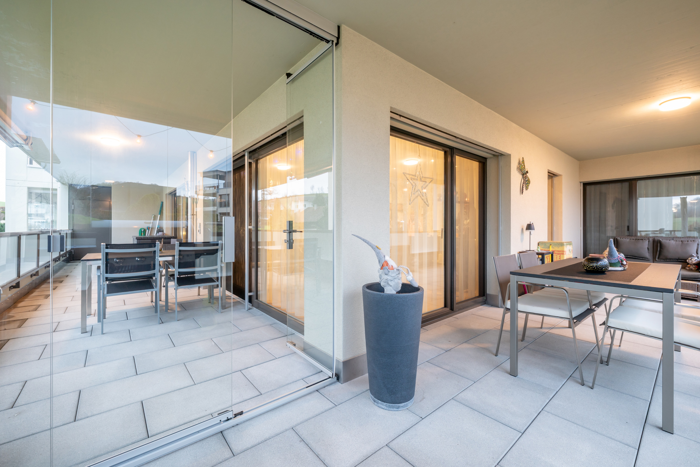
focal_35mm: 14
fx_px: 272
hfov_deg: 104.3
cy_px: 234
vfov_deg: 81.2
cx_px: 350
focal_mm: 14
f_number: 16
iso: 320
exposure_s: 2
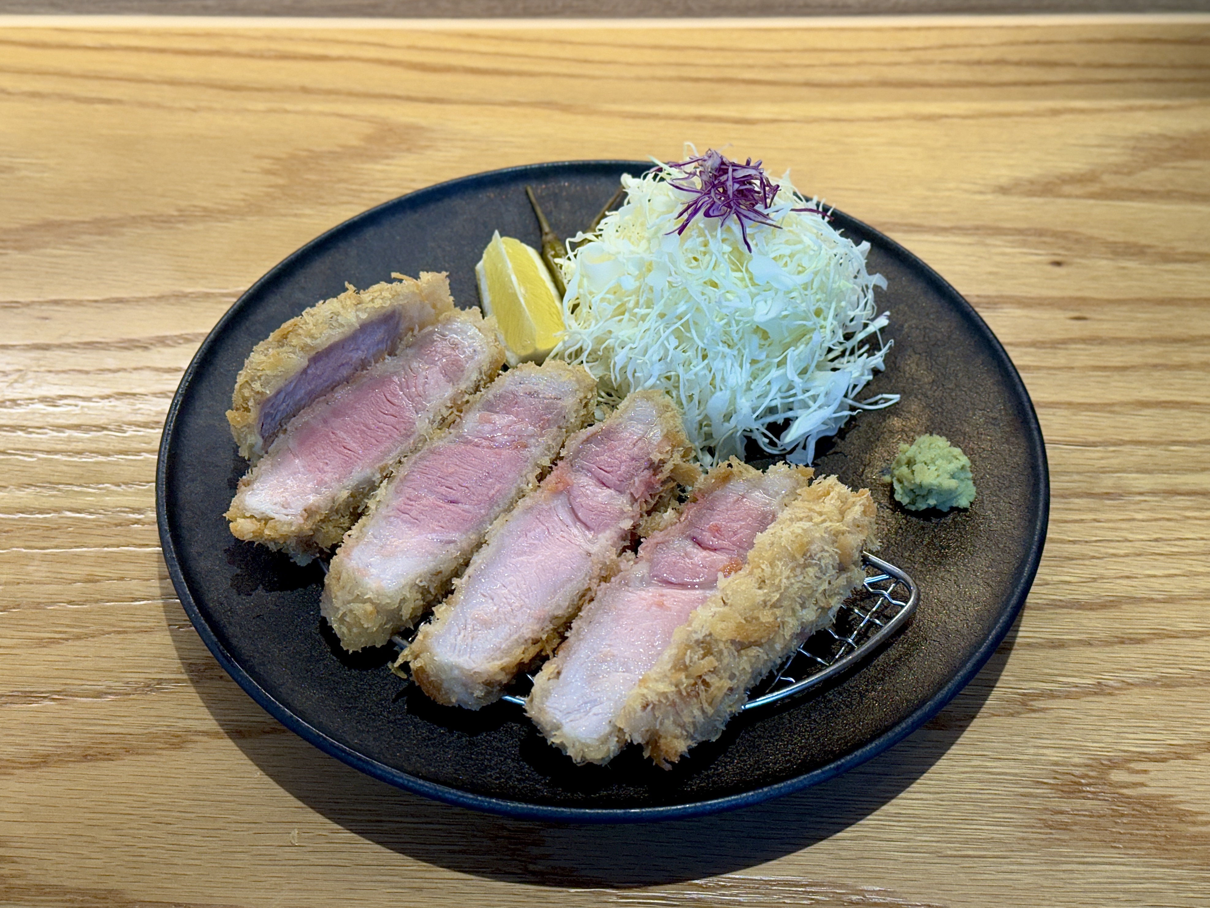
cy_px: 454
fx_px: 1678
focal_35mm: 48
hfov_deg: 39.7
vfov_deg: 30.3
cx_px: 605
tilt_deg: -47.4
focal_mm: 6.76
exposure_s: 1/166
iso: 64
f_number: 1.78
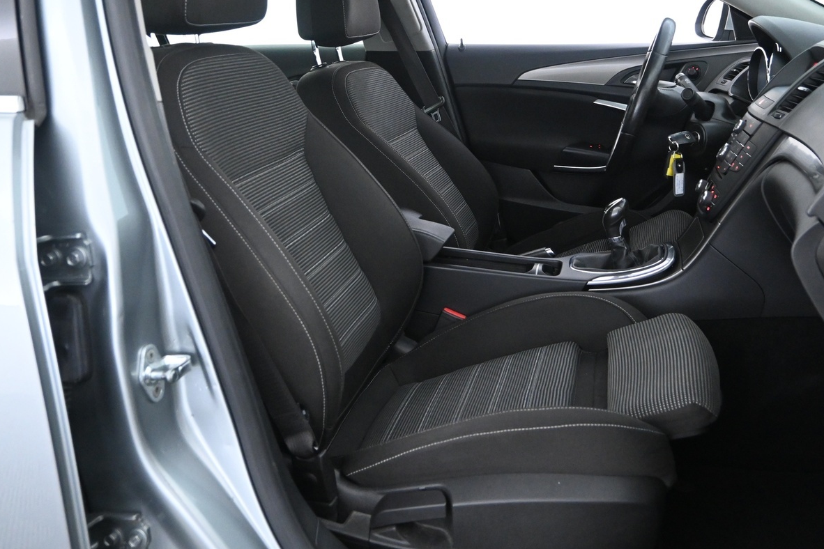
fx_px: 847
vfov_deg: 35.8
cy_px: 227
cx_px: 457
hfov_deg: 51.8
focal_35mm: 37
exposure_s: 1/25
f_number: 3.5
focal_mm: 18
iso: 3200
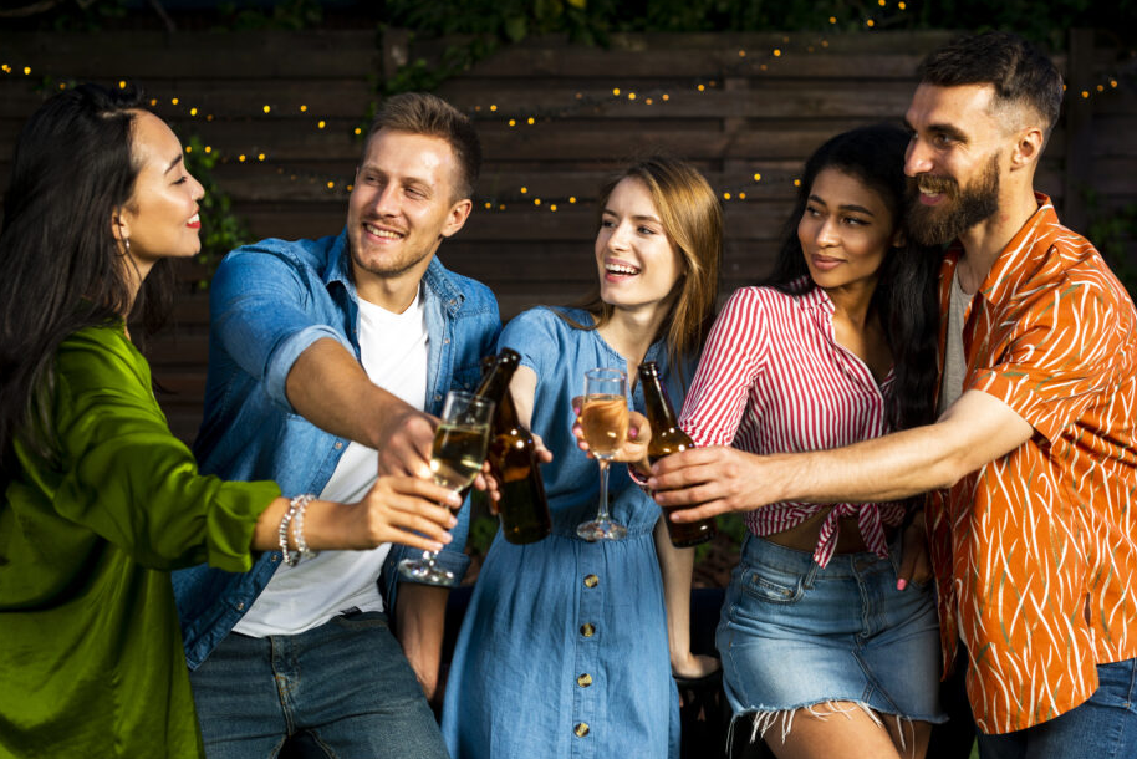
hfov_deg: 35.6
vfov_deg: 24.2
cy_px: 380
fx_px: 1769
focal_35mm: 56
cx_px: 580
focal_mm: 50
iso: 250
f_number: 3.2
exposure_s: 1/125
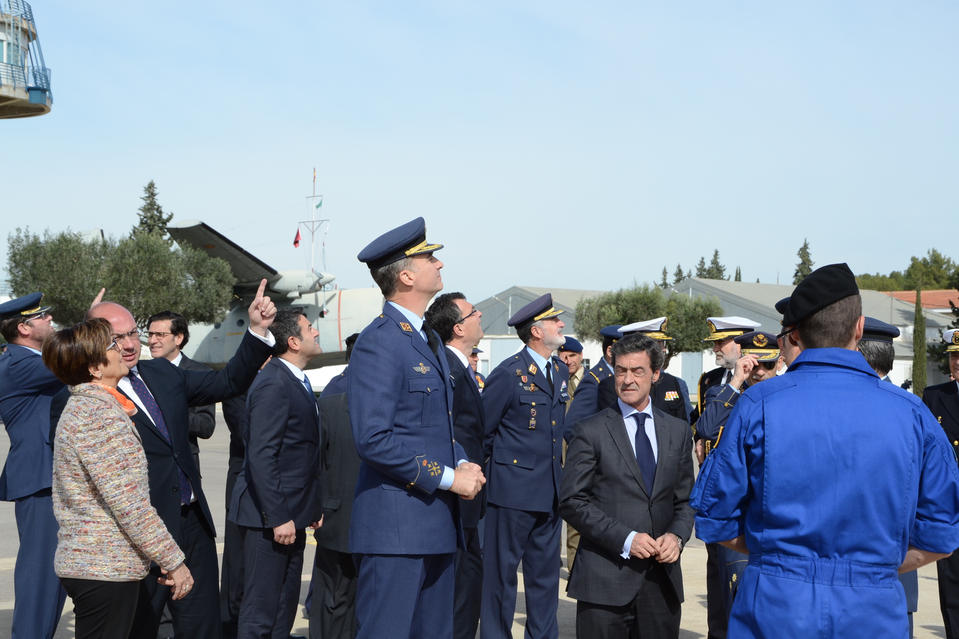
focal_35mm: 75
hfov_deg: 27.0
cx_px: 480
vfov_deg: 18.2
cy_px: 320
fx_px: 1998
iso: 200
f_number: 10
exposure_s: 1/400
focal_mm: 50
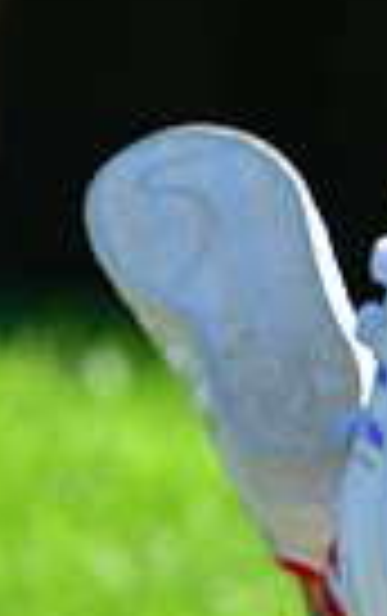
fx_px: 18521
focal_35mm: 1101
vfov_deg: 1.9
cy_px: 692
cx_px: 821
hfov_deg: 1.2
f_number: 4.5
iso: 400
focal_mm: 170
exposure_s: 1/1600
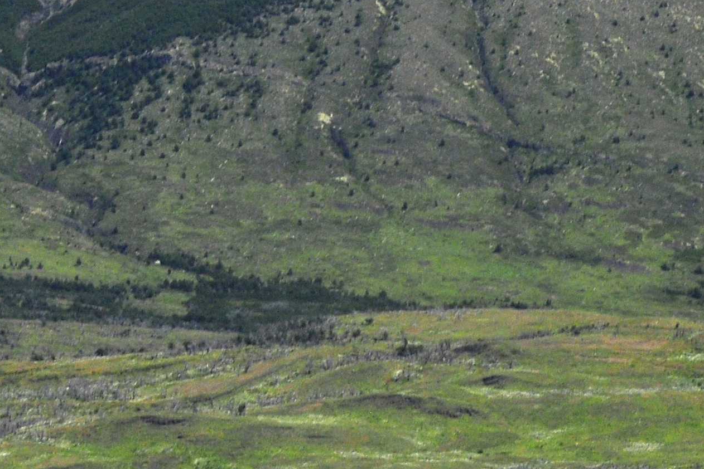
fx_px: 7765
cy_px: -66
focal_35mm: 397
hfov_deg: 5.2
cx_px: 763
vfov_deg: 3.5
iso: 400
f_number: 16
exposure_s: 1/125
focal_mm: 78
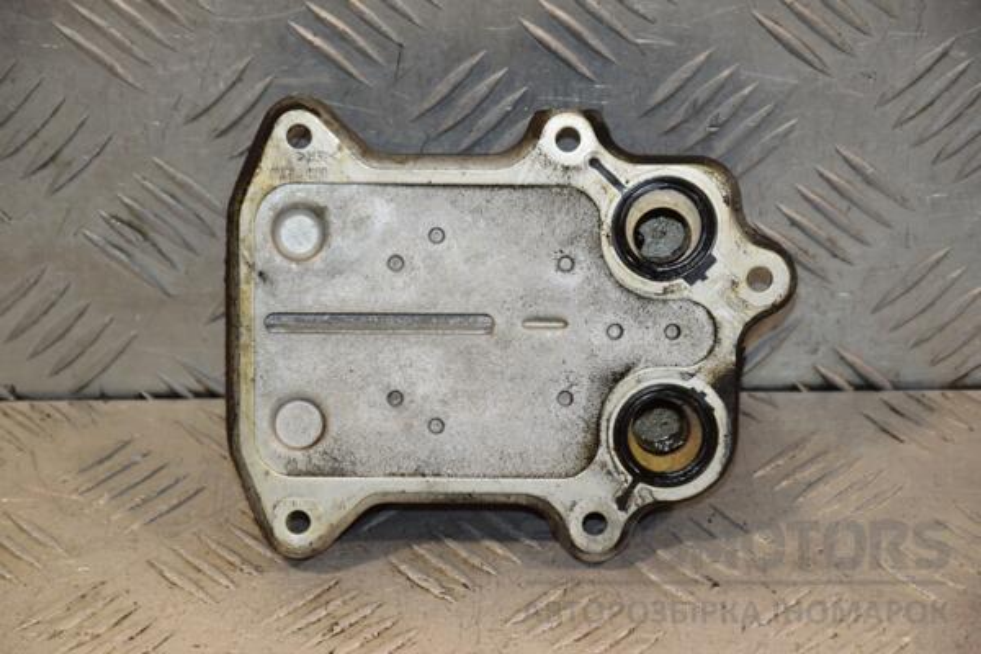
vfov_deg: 8.7
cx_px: 490
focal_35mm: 158
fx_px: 4292
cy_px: 327
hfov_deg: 13.0
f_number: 6.3
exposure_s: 1/200
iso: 800
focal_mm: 105
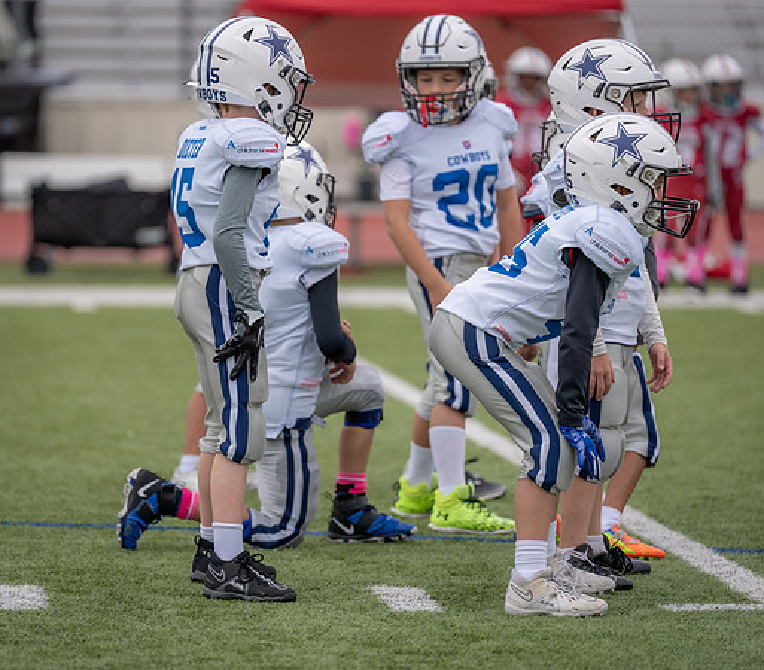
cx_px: 264
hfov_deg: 7.7
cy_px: 337
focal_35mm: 242
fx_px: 5674
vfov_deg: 6.8
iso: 200
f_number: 2.8
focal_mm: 200
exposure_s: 1/1250
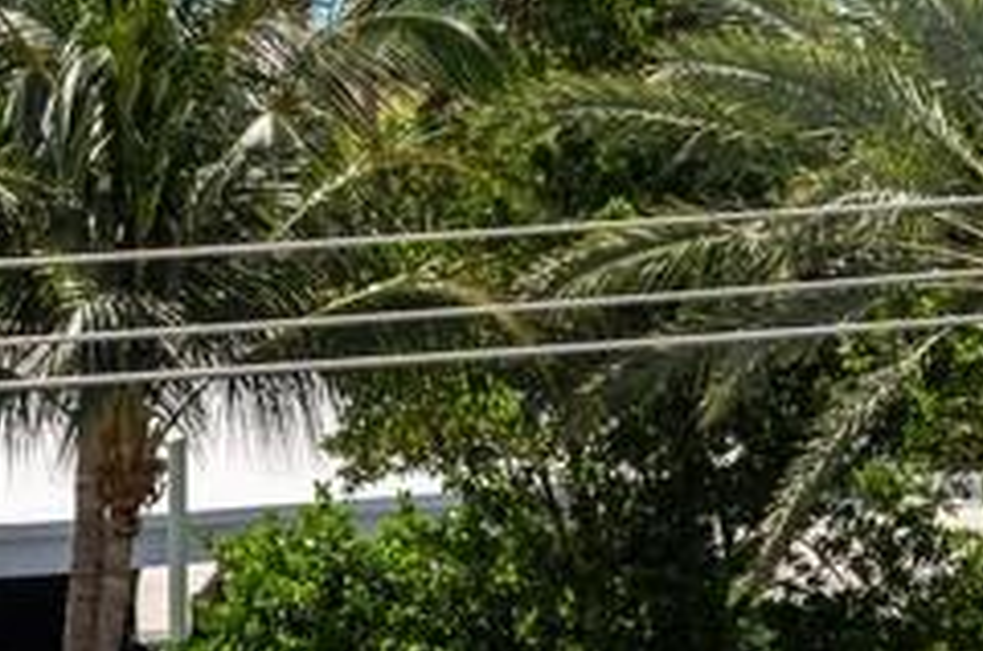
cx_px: 1171
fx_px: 8802
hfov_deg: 6.4
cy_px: -565
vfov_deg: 4.2
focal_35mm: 323
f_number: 11
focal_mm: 86
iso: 100
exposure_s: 1/160
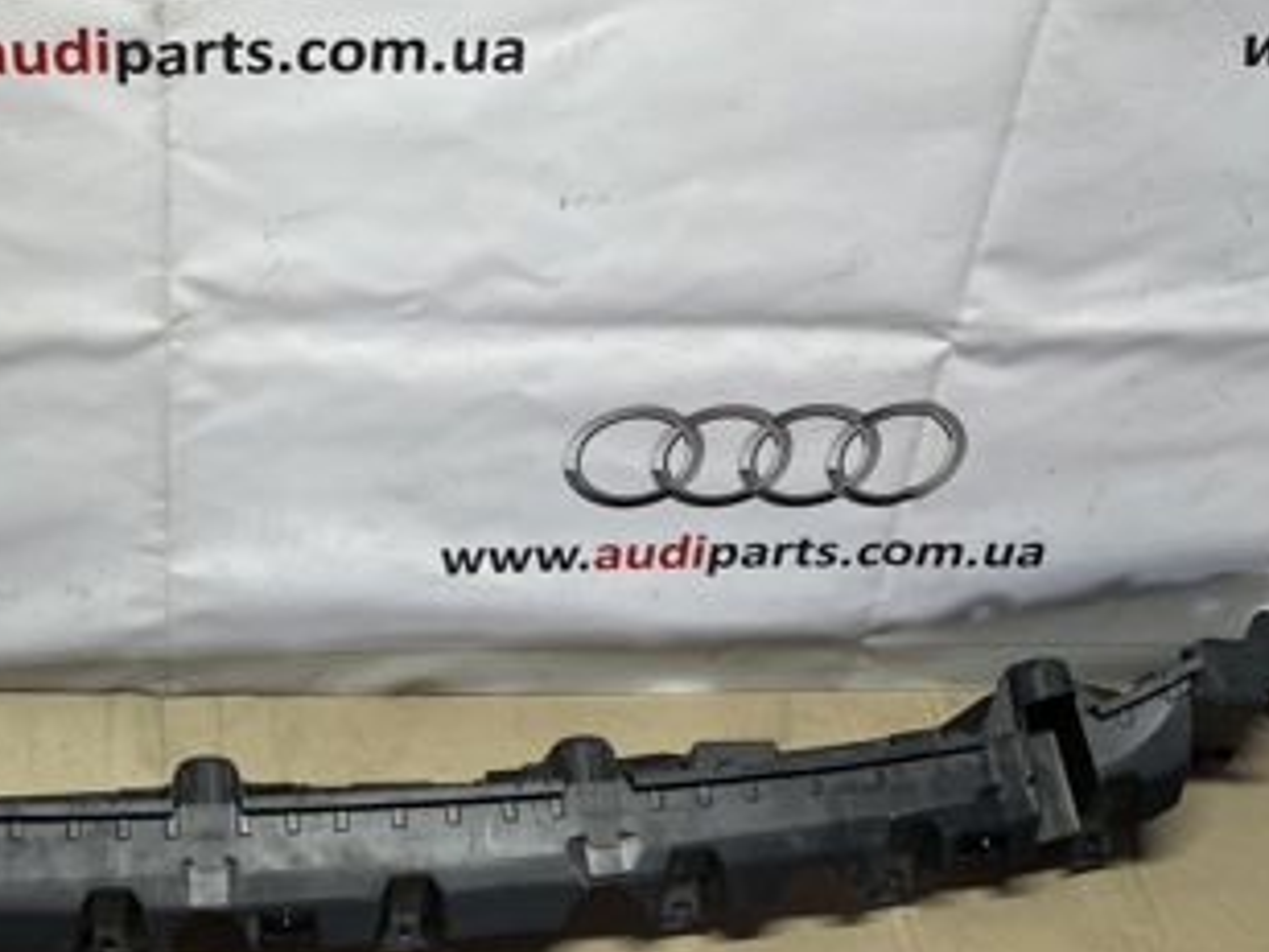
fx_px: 1980
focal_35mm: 54
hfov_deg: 34.5
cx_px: 264
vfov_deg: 26.9
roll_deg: -1.0
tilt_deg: -41.4
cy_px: 307
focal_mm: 4.2
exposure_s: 1/100
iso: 40
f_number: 1.6
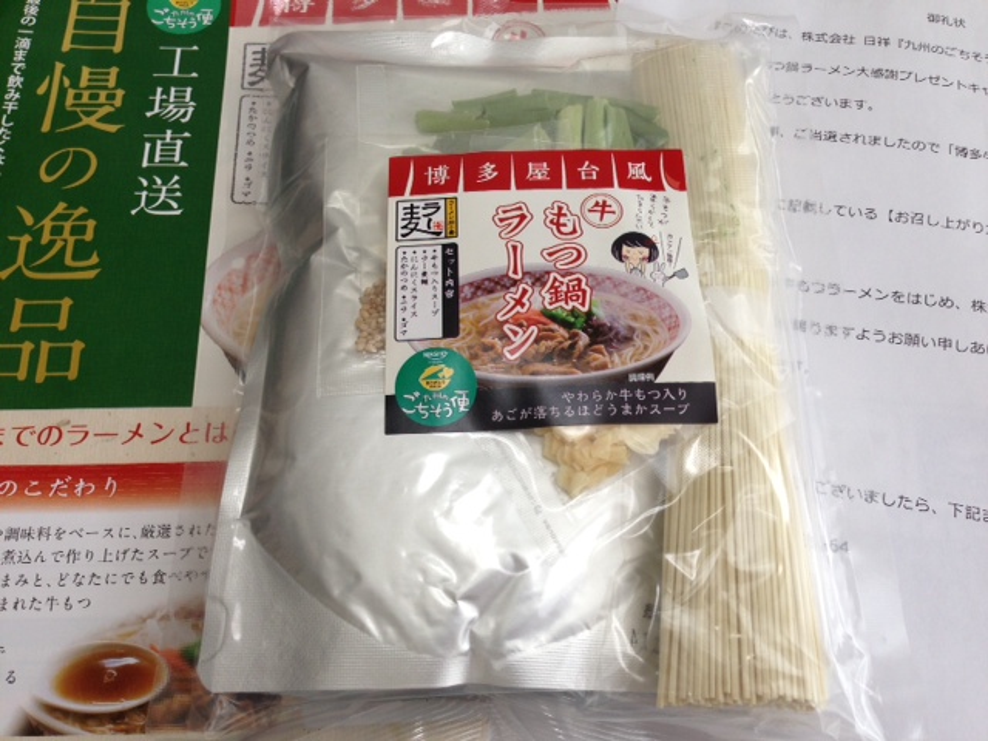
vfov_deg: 42.9
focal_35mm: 33
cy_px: 370
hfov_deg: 55.4
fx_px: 942
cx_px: 494
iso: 50
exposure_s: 1/60
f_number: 2.4
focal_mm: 4.13
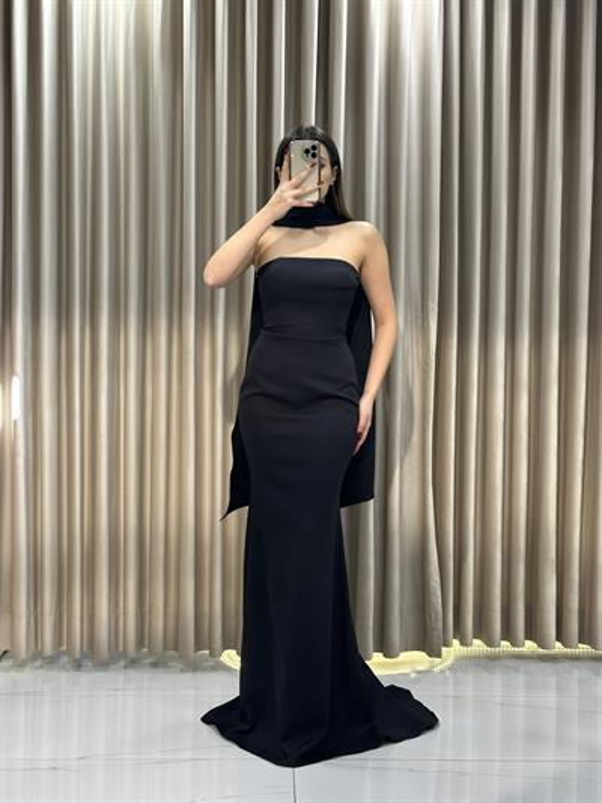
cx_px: 301
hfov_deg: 30.3
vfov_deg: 39.6
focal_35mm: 48
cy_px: 402
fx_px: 1113
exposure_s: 1/100
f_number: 1.78
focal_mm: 6.86
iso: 80
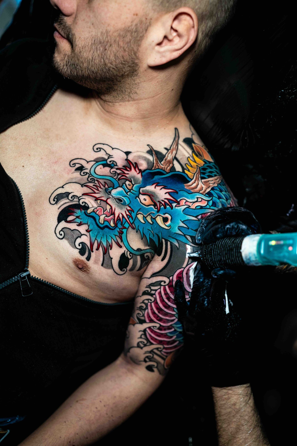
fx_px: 433
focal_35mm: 35
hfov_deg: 37.9
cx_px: 148
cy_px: 223
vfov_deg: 54.4
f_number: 2
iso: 800
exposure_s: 1/200
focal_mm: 35
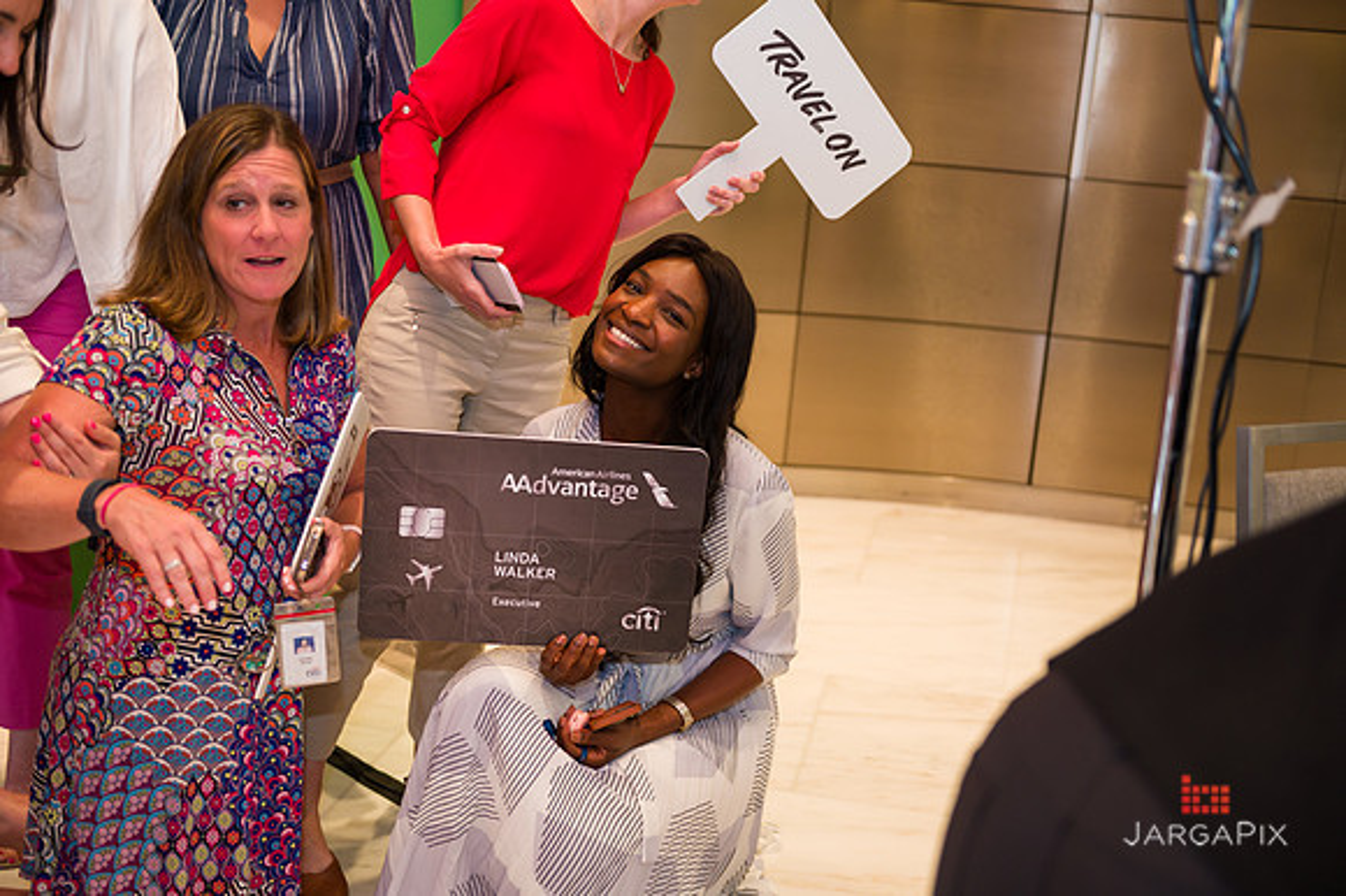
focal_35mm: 48
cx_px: 673
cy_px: 448
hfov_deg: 41.1
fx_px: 1794
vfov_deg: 28.0
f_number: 3.2
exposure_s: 1/200
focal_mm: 48
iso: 800
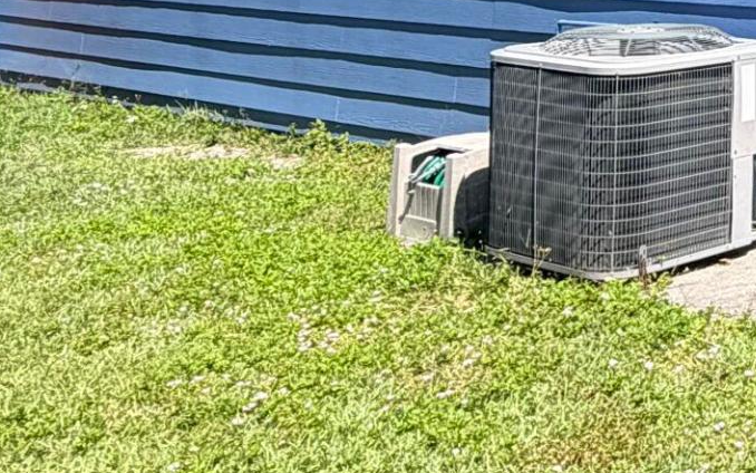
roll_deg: +0.6
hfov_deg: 23.8
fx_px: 1298
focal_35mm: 63
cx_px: 1205
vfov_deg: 19.1
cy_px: -146
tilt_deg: +3.0
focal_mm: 2.22
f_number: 2.2
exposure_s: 1/585
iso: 40
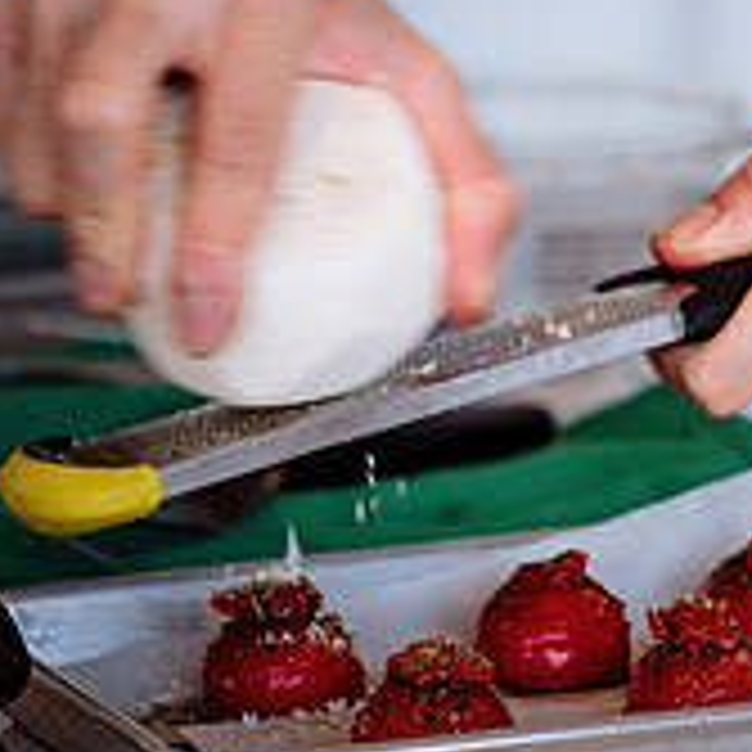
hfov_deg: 6.4
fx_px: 6759
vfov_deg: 6.4
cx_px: 558
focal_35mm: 275
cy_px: 306
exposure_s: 1/160
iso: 200
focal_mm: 80
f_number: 2.8
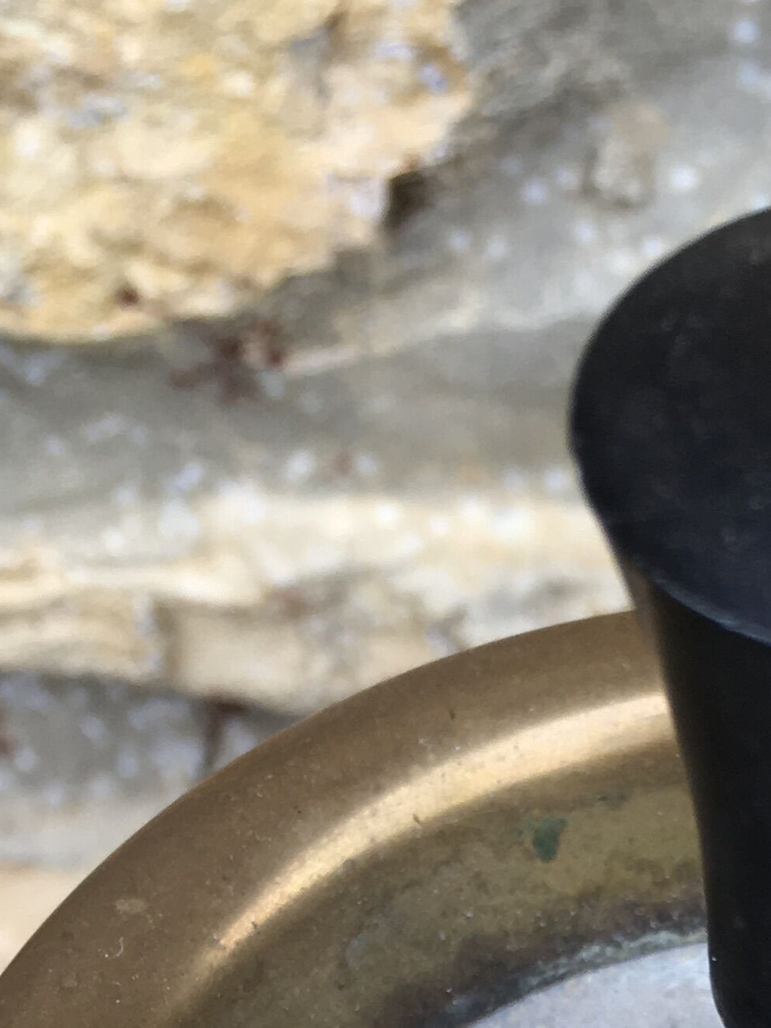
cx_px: 842
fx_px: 2644
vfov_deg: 19.7
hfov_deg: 16.1
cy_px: 1452
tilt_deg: -58.8
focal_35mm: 89
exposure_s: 1/50
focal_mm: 4.15
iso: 25
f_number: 2.2
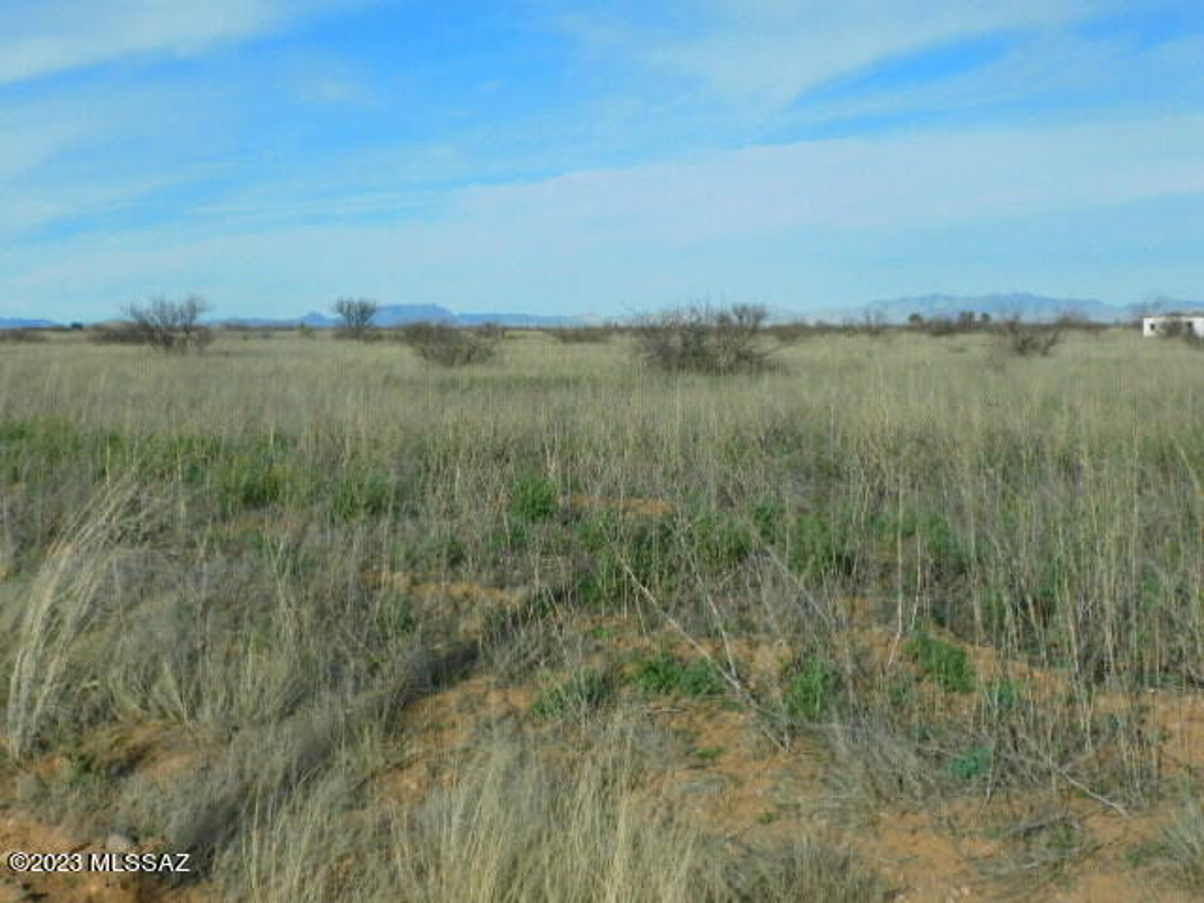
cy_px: 452
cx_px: 602
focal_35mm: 45
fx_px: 1565
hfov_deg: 42.1
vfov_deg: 32.2
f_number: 4
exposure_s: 1/1600
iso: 125
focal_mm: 8.1
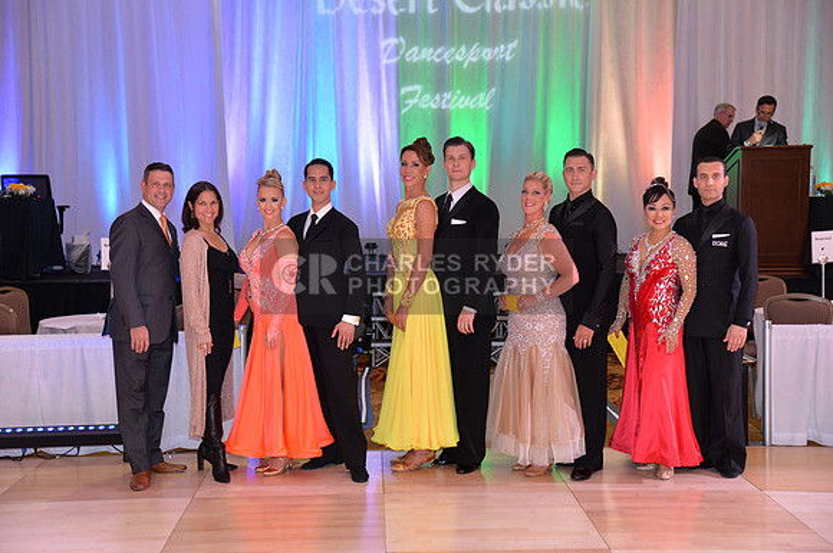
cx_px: 416
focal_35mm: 50
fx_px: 1155
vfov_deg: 26.9
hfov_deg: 39.6
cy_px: 276
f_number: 4
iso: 2000
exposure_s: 1/250
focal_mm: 50
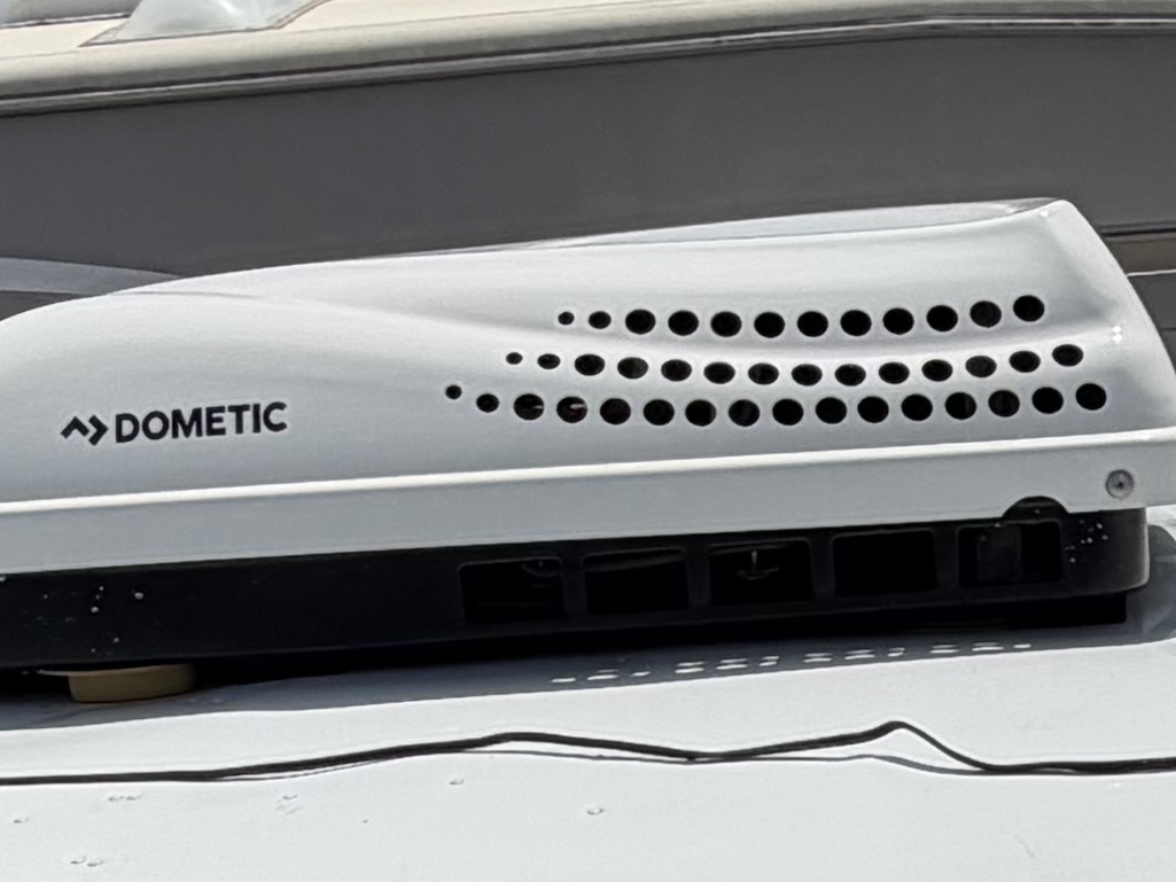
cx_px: 870
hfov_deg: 24.8
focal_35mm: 78
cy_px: 1075
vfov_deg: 17.9
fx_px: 2650
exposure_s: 1/2165
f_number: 2.2
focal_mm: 2.22
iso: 20
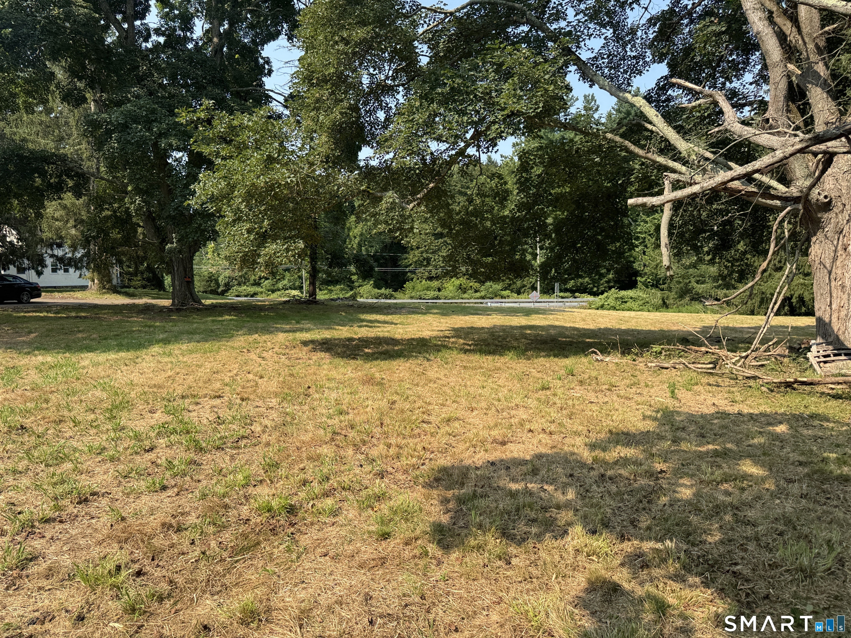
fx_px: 590
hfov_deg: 71.6
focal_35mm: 24
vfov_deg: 56.8
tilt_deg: -0.3
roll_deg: -0.3
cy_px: 319
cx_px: 426
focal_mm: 6.76
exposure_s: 1/1869
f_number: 1.78
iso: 80
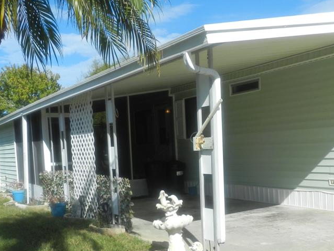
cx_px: 188
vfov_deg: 31.8
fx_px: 434
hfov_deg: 42.0
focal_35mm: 45
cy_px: 180
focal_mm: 5
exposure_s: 1/1000
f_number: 4.5
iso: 160
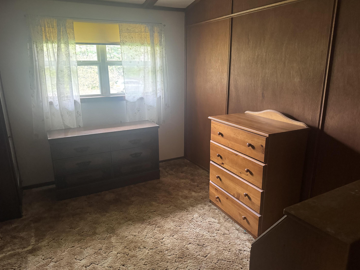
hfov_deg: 69.4
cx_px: 178
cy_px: 135
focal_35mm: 25
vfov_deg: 54.9
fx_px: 260
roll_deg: -0.1
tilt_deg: -16.0
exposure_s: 1/54
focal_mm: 6.76
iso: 800
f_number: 1.78
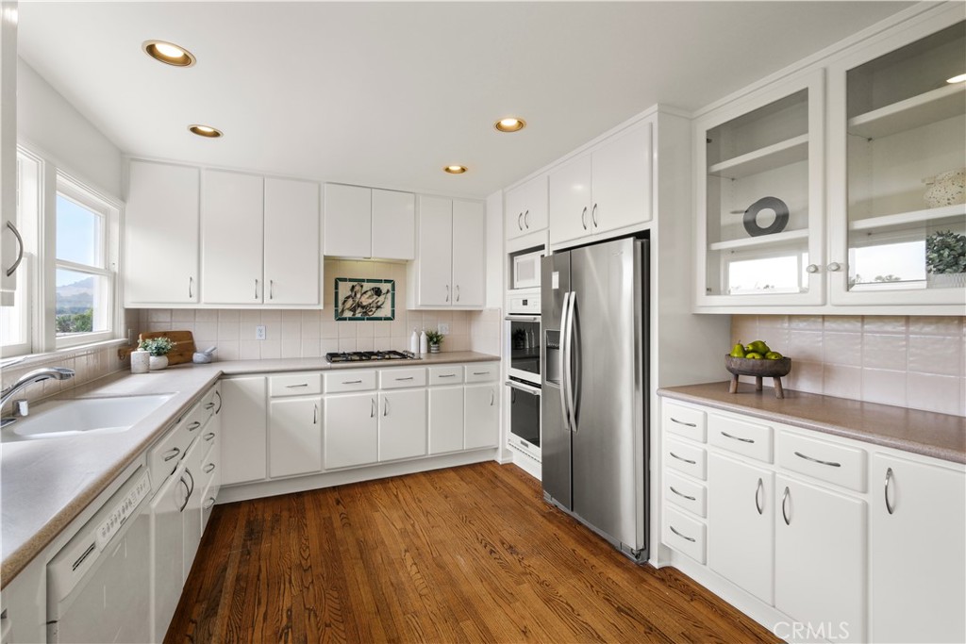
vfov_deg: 77.3
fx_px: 403
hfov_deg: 100.4
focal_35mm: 15
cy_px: 322
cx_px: 483
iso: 400
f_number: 7.1
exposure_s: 1/25
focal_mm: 10
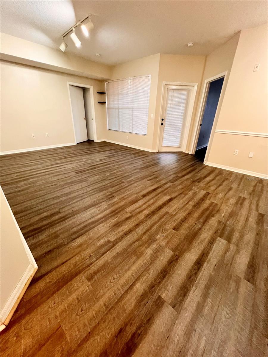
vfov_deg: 106.2
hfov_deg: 89.9
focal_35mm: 13
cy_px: 178
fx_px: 134
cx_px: 134
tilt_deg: -25.3
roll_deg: -1.6
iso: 500
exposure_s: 1/60
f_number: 1.8
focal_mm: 1.57
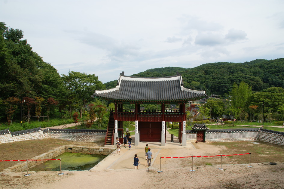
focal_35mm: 30
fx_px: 236
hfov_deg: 62.0
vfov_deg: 43.5
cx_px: 142
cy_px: 94
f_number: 10
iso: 100
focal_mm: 20
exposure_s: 1/125
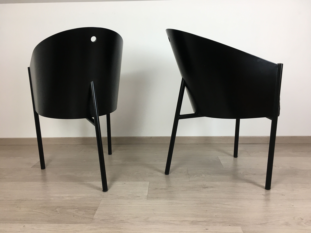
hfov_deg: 61.7
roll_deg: +0.9
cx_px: 156
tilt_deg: -11.8
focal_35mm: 29
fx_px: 261
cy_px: 116
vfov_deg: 48.2
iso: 40
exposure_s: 1/33
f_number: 2.2
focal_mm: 4.15
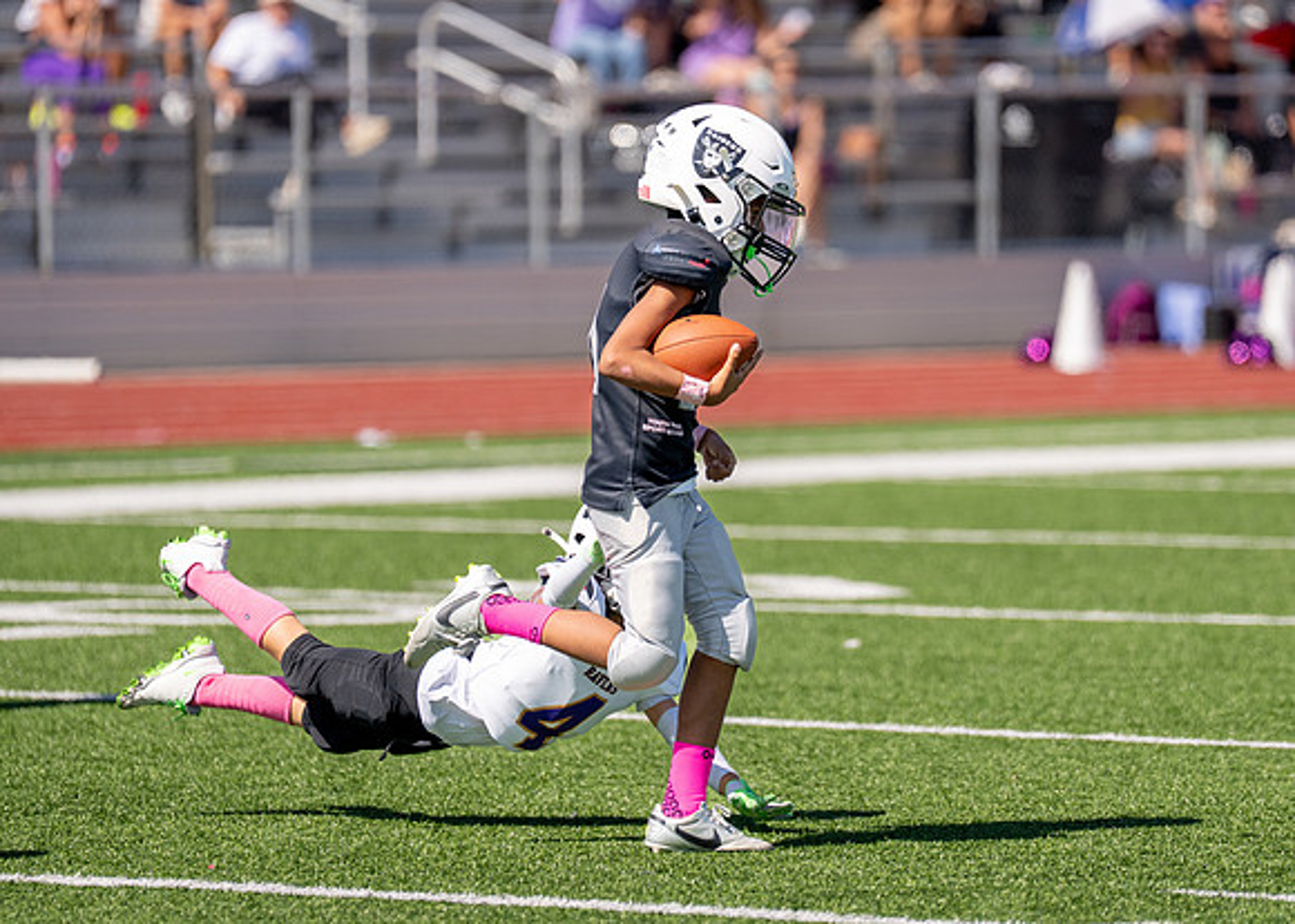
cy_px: 416
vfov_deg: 4.5
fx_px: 11669
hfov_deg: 6.4
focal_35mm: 317
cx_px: 795
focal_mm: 200
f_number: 2.8
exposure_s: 1/5000
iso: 200
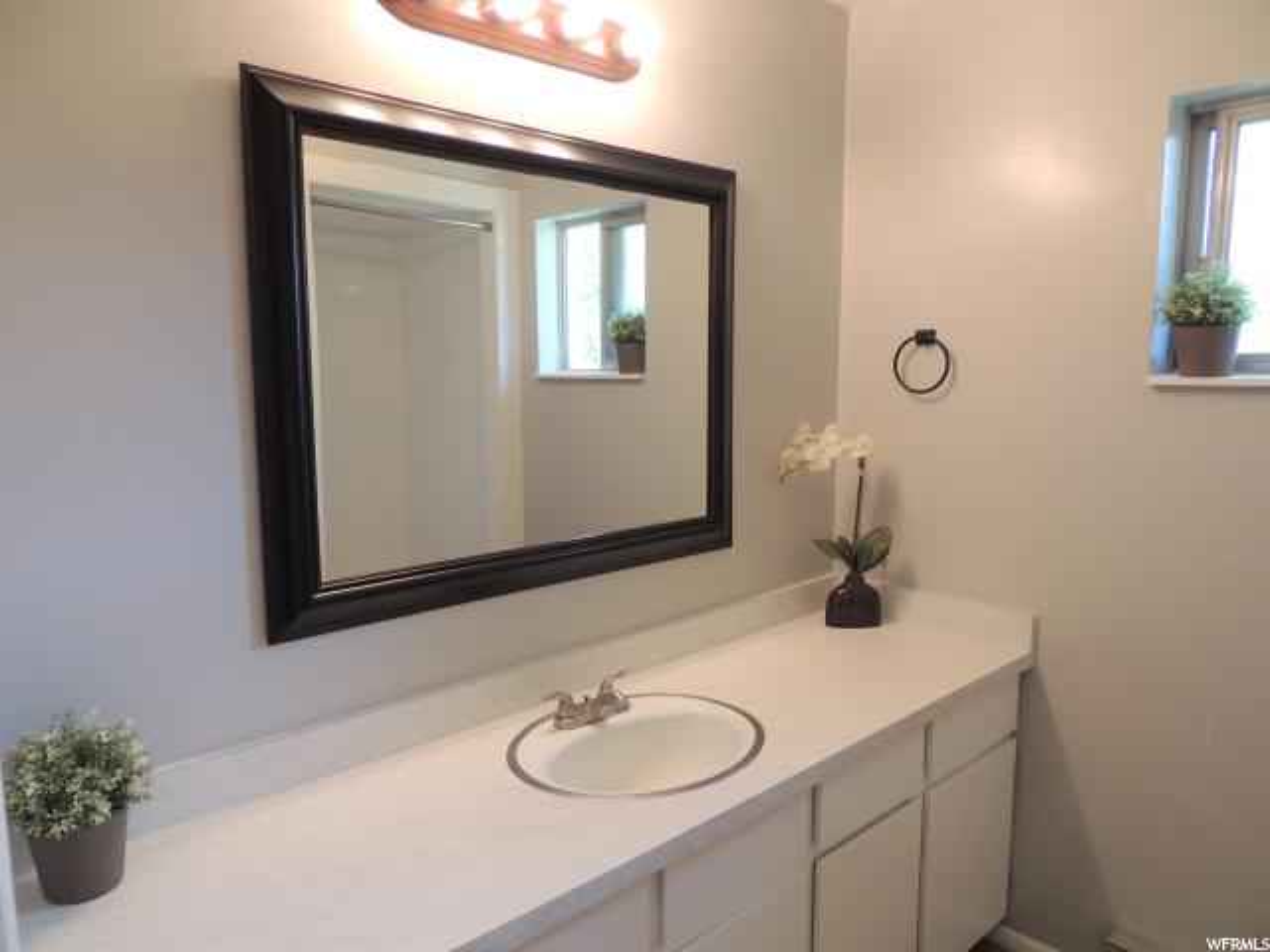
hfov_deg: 71.6
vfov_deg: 56.8
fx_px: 881
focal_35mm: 24
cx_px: 635
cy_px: 476
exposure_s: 1/30
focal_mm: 4.3
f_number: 3
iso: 140
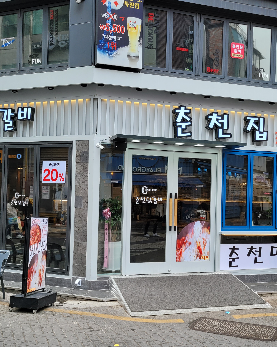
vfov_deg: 44.8
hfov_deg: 36.5
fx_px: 420
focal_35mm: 41
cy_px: 184
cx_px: 149
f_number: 1.8
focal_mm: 5.4
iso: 40
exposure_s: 1/488
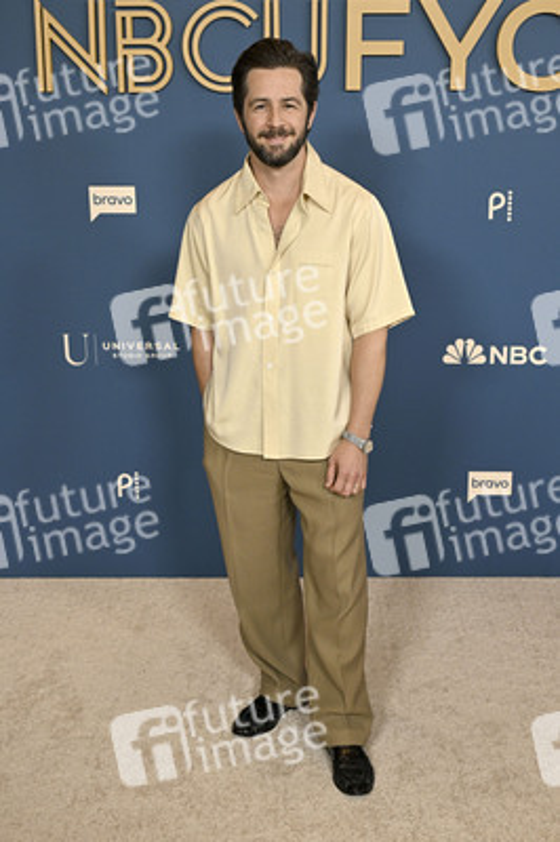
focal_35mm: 46
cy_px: 421
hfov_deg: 29.2
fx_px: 1075
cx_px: 280
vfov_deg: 42.8
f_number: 5.6
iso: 2000
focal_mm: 46
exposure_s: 1/320
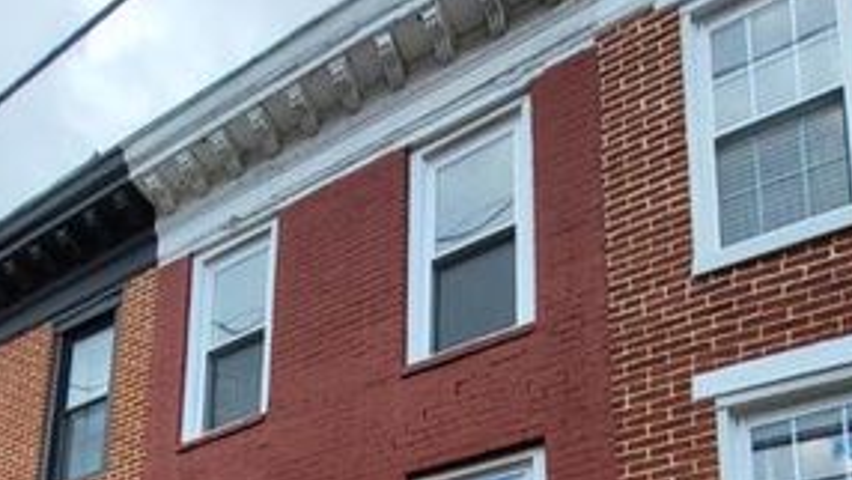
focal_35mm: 33
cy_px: 777
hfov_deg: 59.1
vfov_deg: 24.5
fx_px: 746
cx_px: 349
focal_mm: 1.74
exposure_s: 1/315
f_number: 2.2
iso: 32
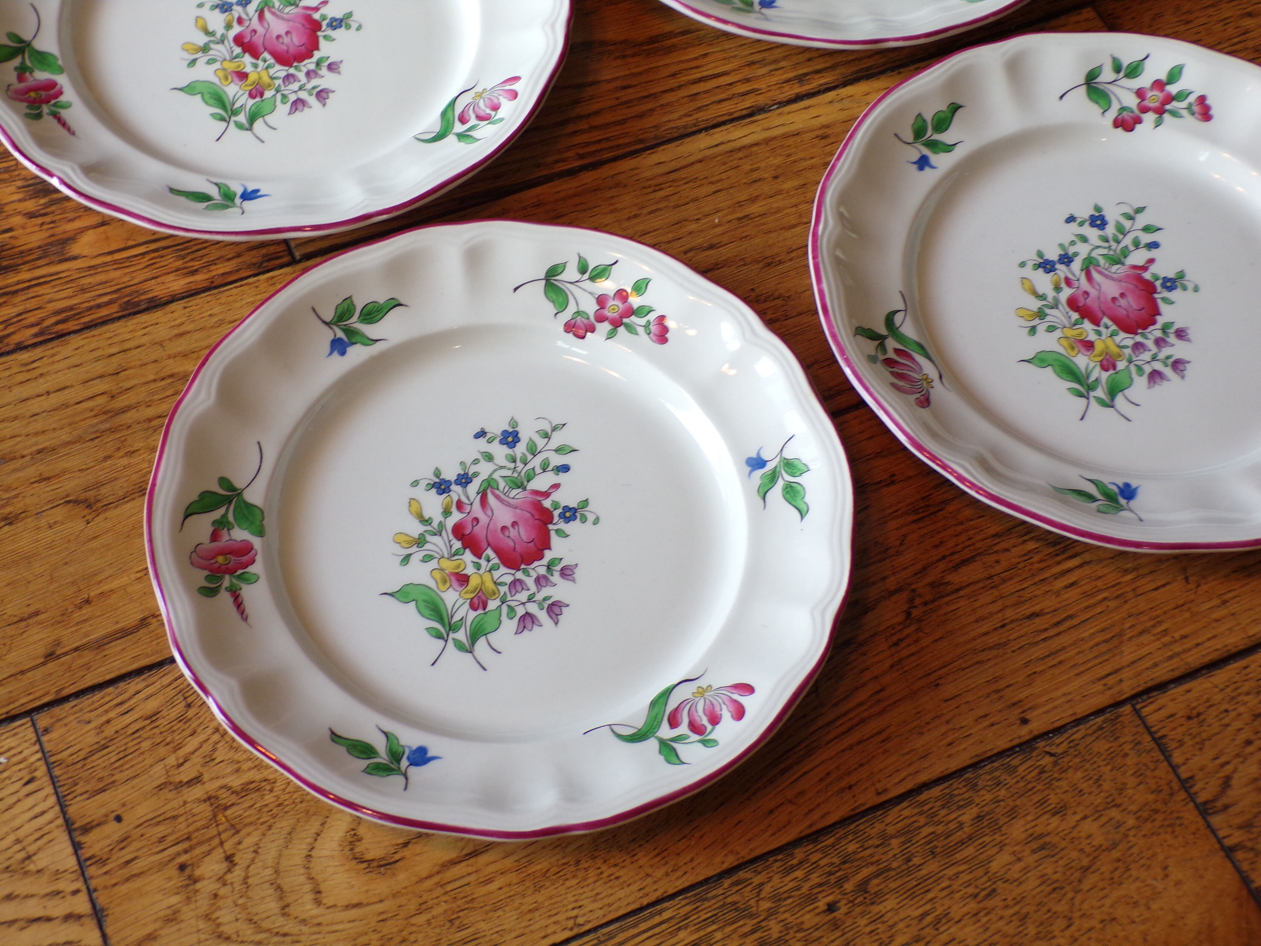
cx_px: 630
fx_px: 1785
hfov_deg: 38.9
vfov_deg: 29.7
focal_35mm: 49
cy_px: 473
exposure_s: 1/34
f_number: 3.5
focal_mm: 8.7
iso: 122
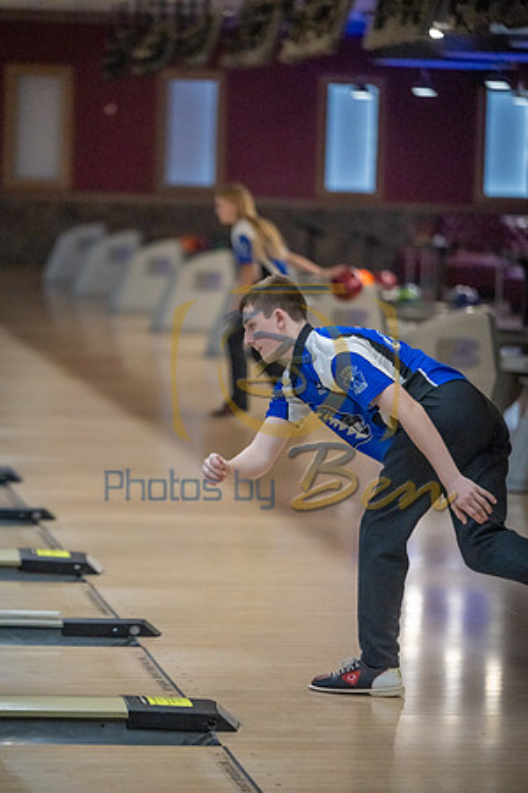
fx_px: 3080
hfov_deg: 9.8
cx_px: 264
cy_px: 396
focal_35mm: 140
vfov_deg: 14.7
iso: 4000
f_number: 2.8
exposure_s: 1/1000
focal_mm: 140
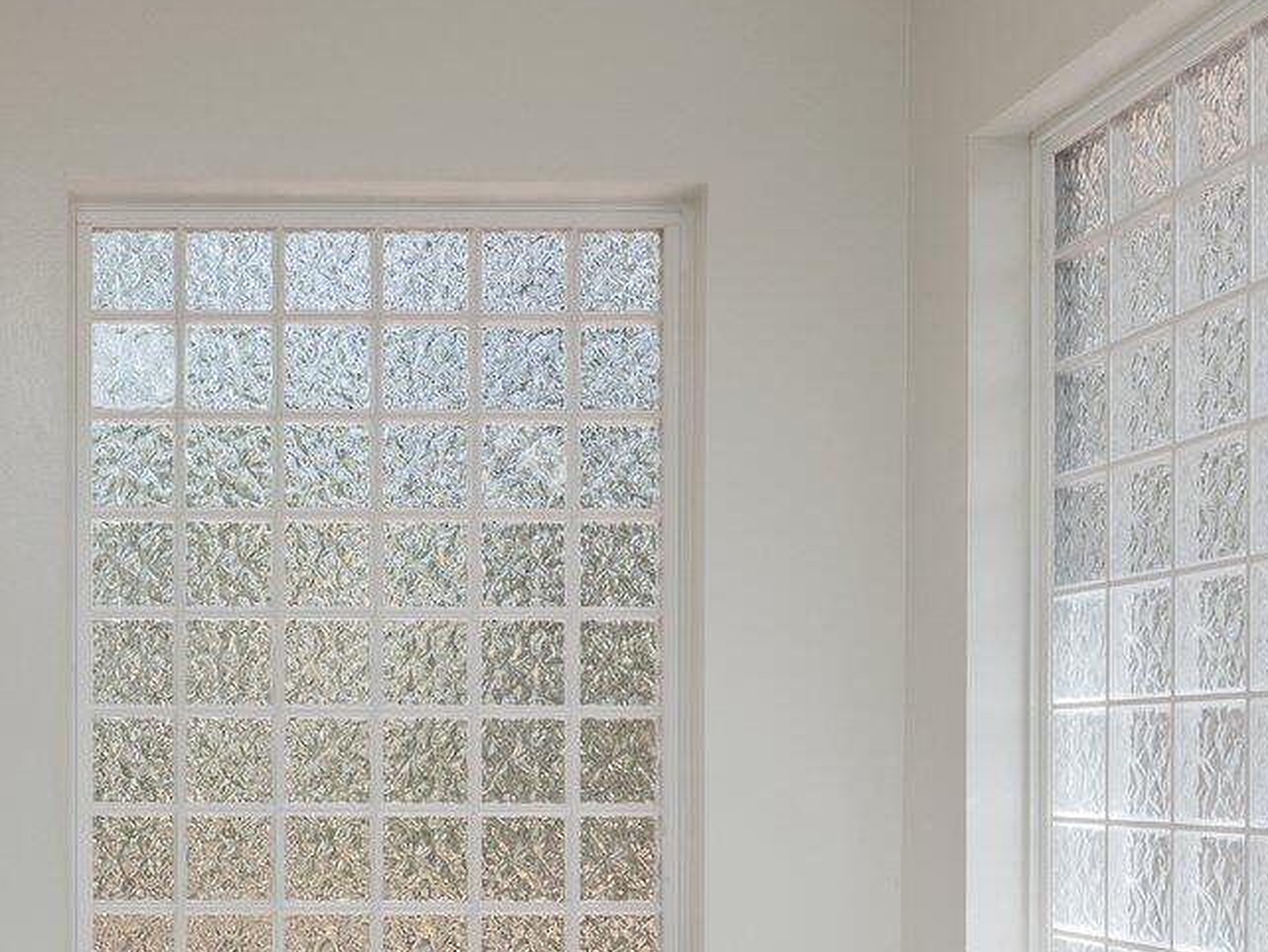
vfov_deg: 28.4
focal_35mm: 51
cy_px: 721
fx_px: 1852
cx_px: 111
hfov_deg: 35.4
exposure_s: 1/40
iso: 125
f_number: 9
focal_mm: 16.5
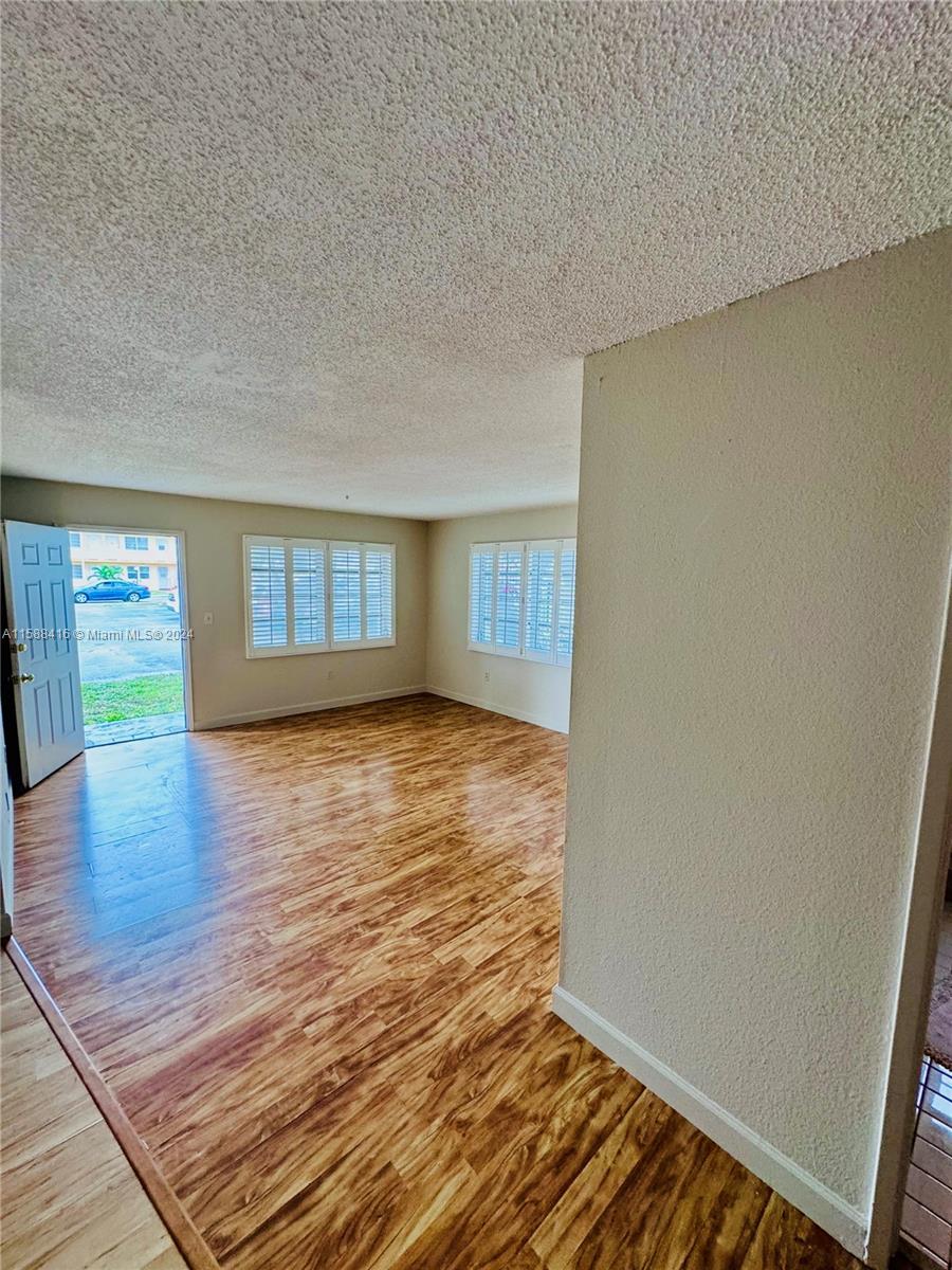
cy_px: 635
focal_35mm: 14
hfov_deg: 85.7
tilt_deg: -5.9
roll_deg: -2.0
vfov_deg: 102.1
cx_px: 476
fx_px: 513
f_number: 2.2
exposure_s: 1/120
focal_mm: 2.22
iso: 250
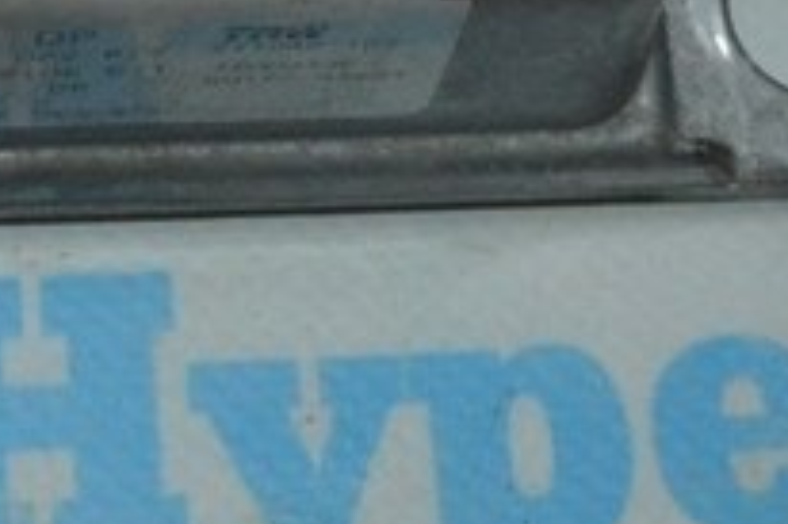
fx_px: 3587
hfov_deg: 12.3
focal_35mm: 164
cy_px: -503
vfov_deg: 8.0
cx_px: -122
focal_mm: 22
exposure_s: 1/200
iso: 3600
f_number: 16
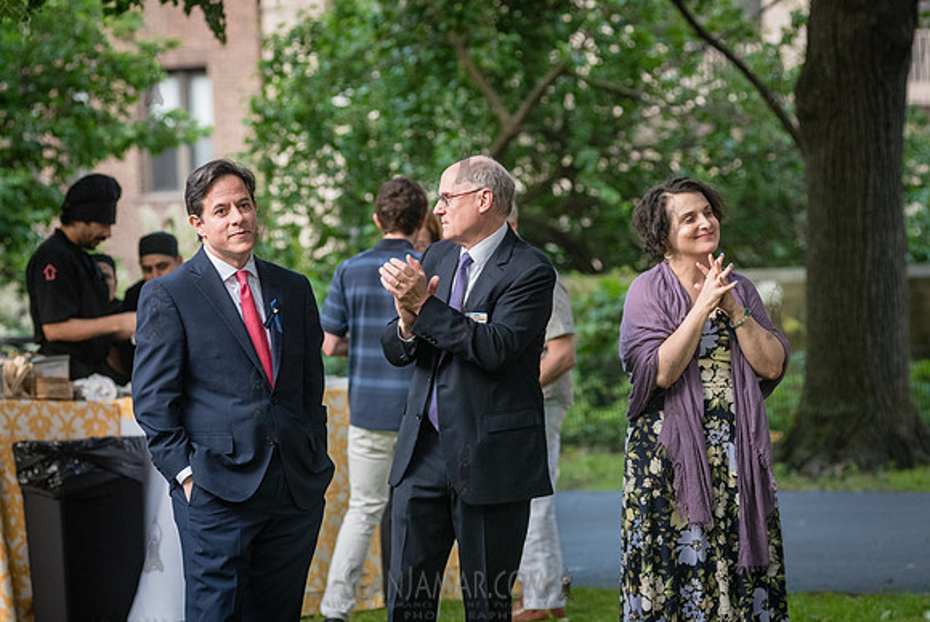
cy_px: 287
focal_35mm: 201
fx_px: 5189
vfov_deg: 6.9
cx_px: 481
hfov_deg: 10.2
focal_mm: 145
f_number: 4.5
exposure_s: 1/250
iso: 2000
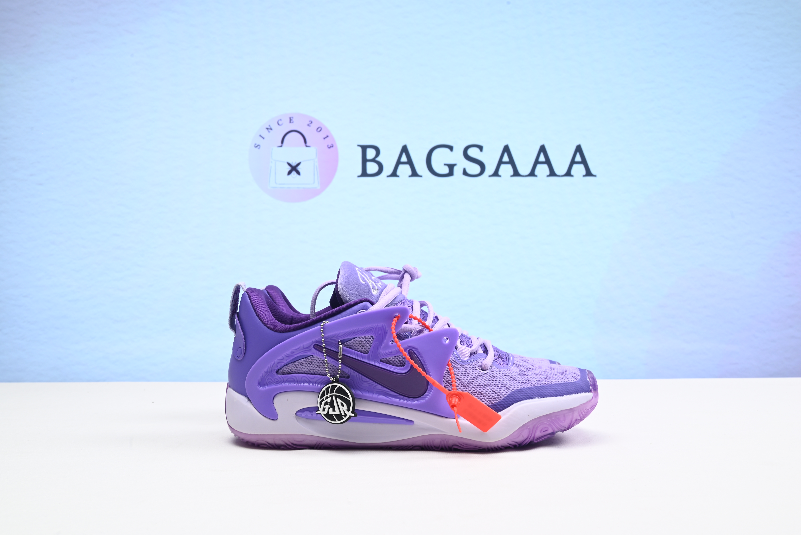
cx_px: 400
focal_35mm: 37
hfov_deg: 51.9
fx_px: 824
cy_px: 268
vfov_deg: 36.0
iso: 100
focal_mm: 37
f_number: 16
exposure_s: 1/2
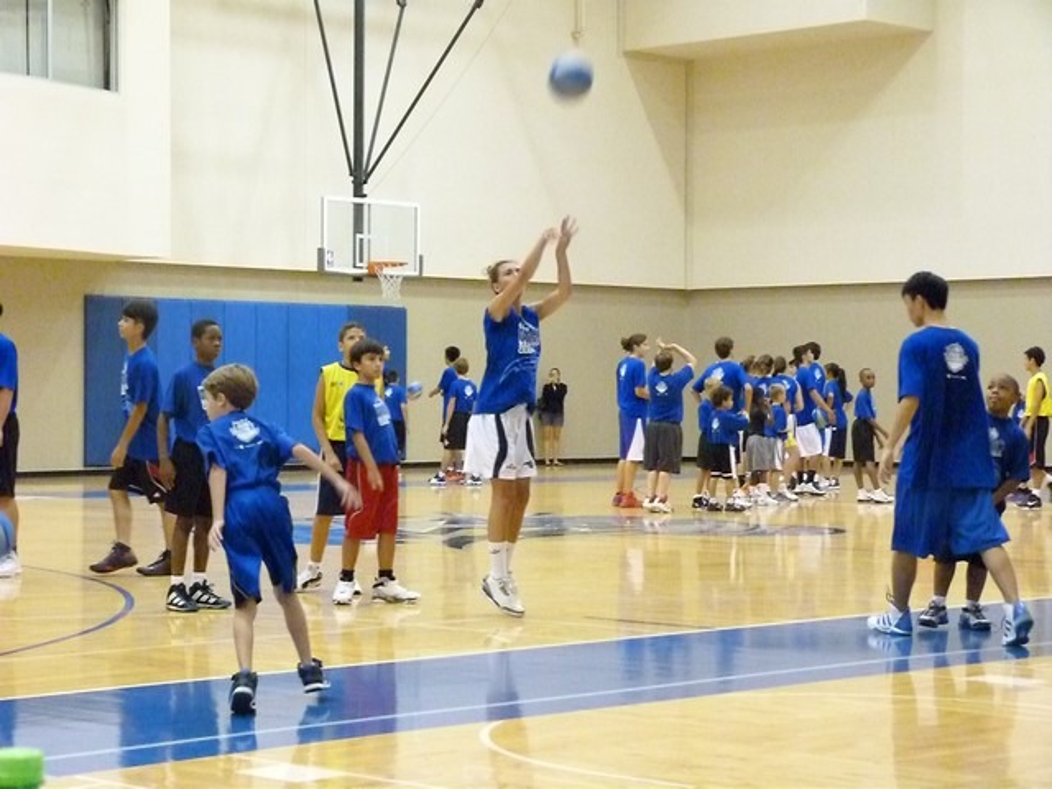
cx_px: 526
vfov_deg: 18.4
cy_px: 394
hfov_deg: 24.4
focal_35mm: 80
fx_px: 2431
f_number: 3.4
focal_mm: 14.5
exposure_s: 1/60
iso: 2000
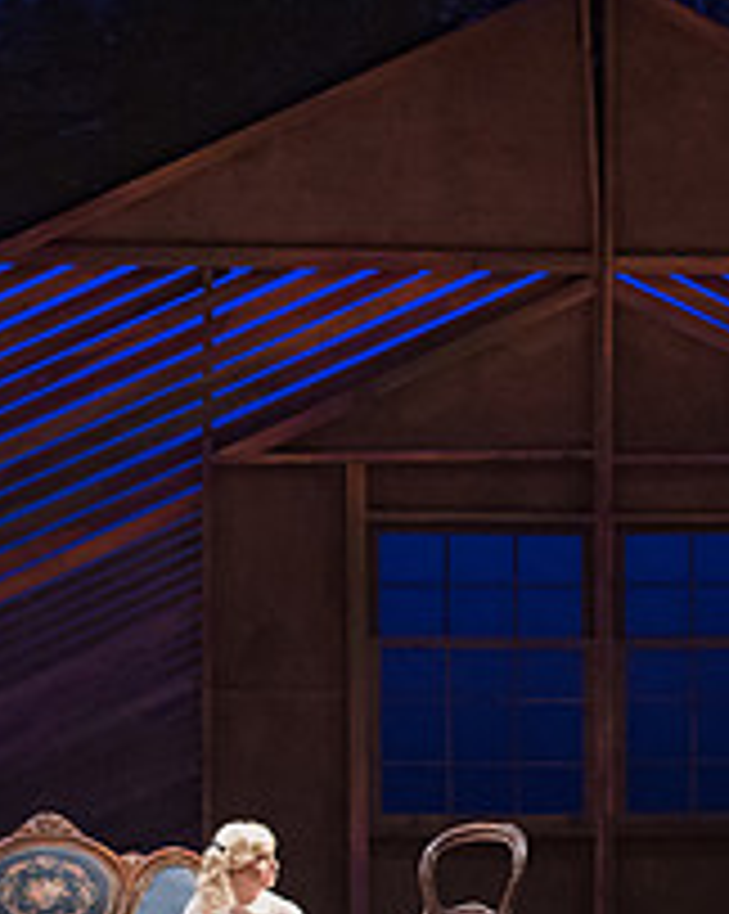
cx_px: 824
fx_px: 5942
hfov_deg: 7.0
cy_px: 723
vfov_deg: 8.8
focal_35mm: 220
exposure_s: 1/400
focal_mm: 82
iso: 5000
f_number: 4
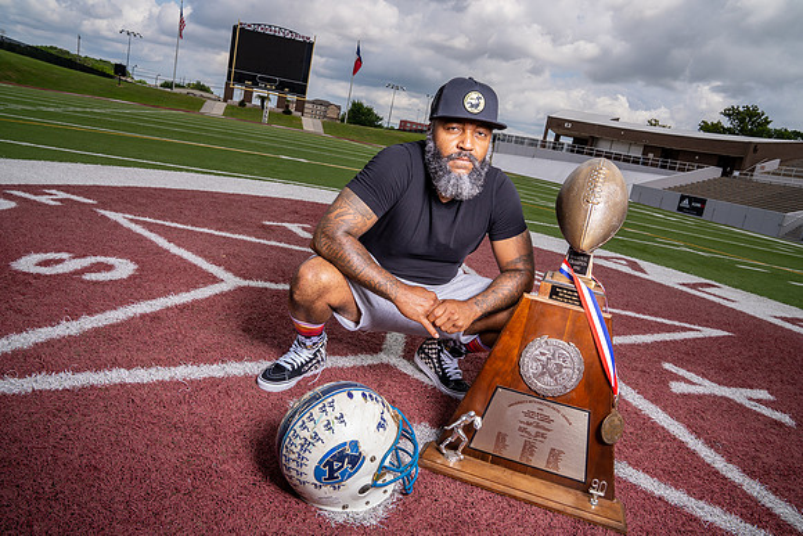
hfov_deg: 73.7
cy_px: 268
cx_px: 402
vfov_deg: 53.2
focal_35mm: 24
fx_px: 535
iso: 125
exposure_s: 1/200
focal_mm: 24
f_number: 11
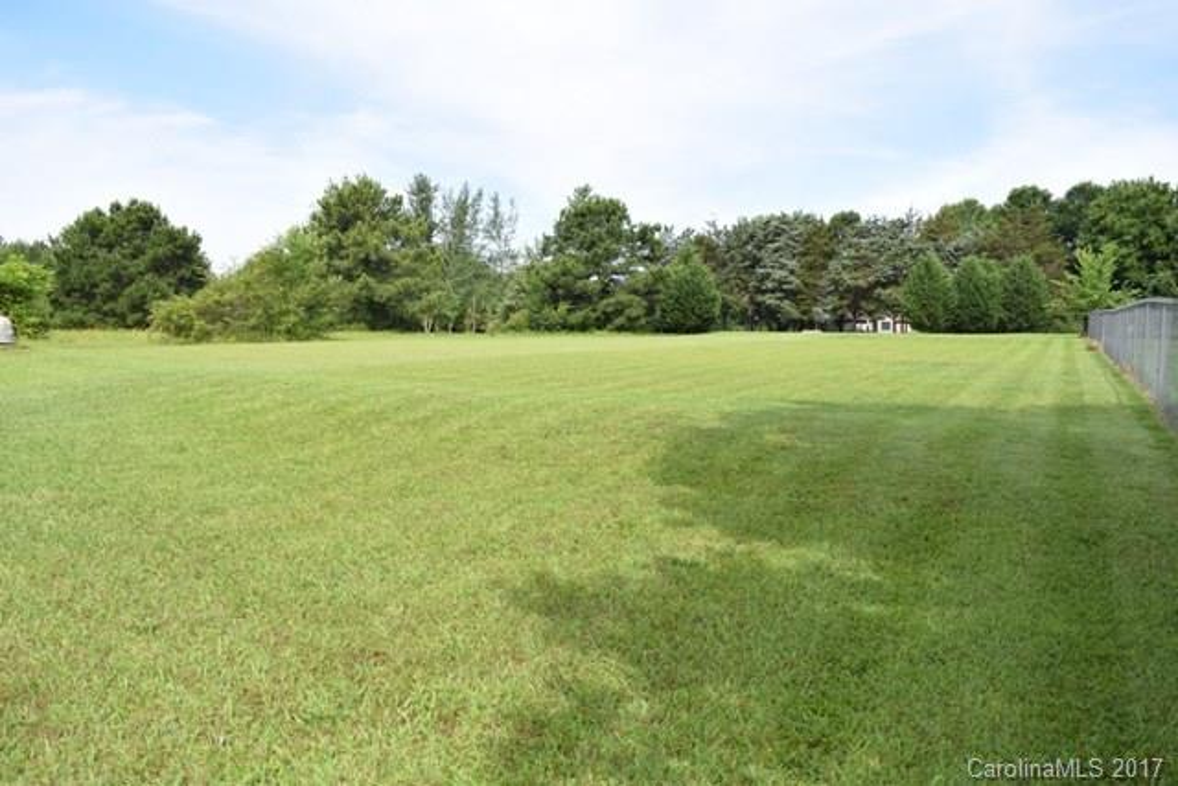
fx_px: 982
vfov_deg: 43.6
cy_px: 393
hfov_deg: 61.9
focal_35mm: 30
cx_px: 589
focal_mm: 20
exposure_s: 1/200
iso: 100
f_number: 6.3
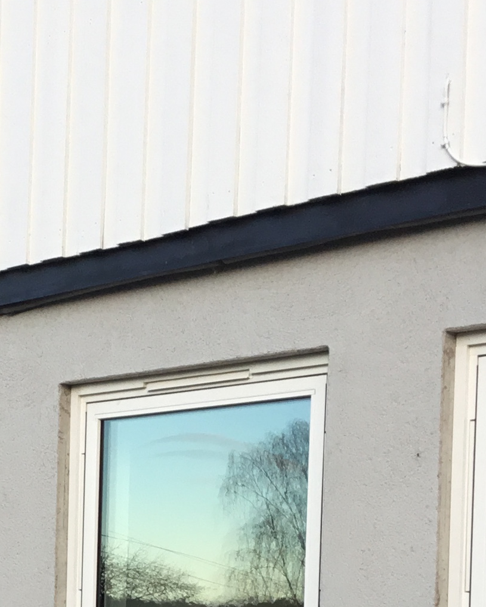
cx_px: -14
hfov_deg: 15.5
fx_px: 1743
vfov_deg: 19.1
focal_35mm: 97
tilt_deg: +0.0
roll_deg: -1.3
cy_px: 645
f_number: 2.4
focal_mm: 3.3
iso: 25
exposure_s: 1/154
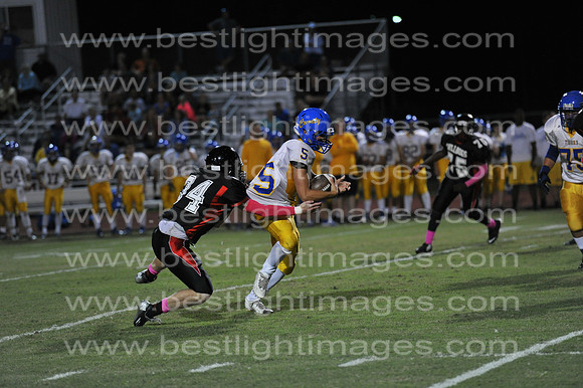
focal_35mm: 200
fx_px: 3237
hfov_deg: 10.3
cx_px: 292
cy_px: 194
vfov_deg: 6.9
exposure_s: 1/500
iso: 4000
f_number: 3.2
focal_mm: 200
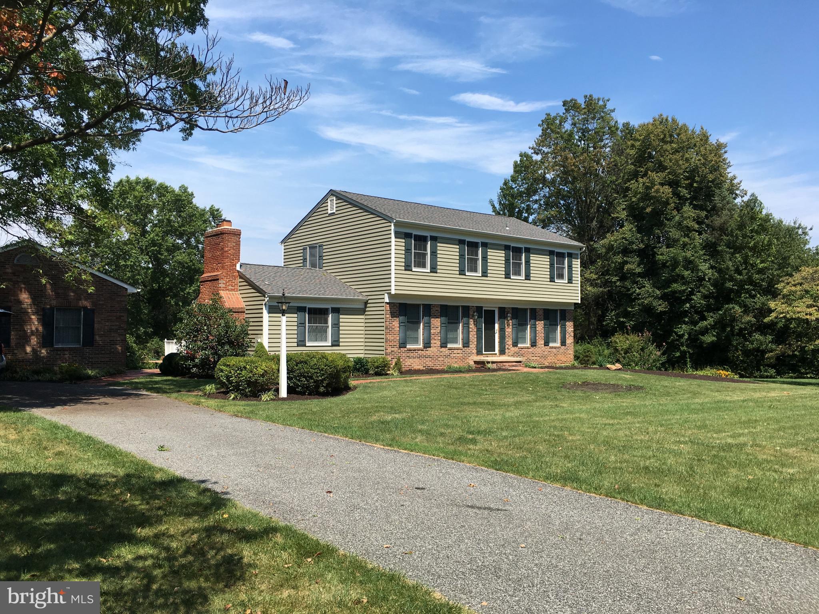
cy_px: 307
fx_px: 686
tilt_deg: +3.1
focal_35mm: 29
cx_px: 410
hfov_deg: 61.7
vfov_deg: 48.2
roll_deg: -0.5
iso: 25
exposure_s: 1/1479
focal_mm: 4.15
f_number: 2.2
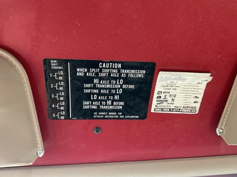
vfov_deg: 44.1
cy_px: 83
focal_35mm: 32
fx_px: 219
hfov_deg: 56.8
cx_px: 120
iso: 100
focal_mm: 3
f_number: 1.8
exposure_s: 1/60
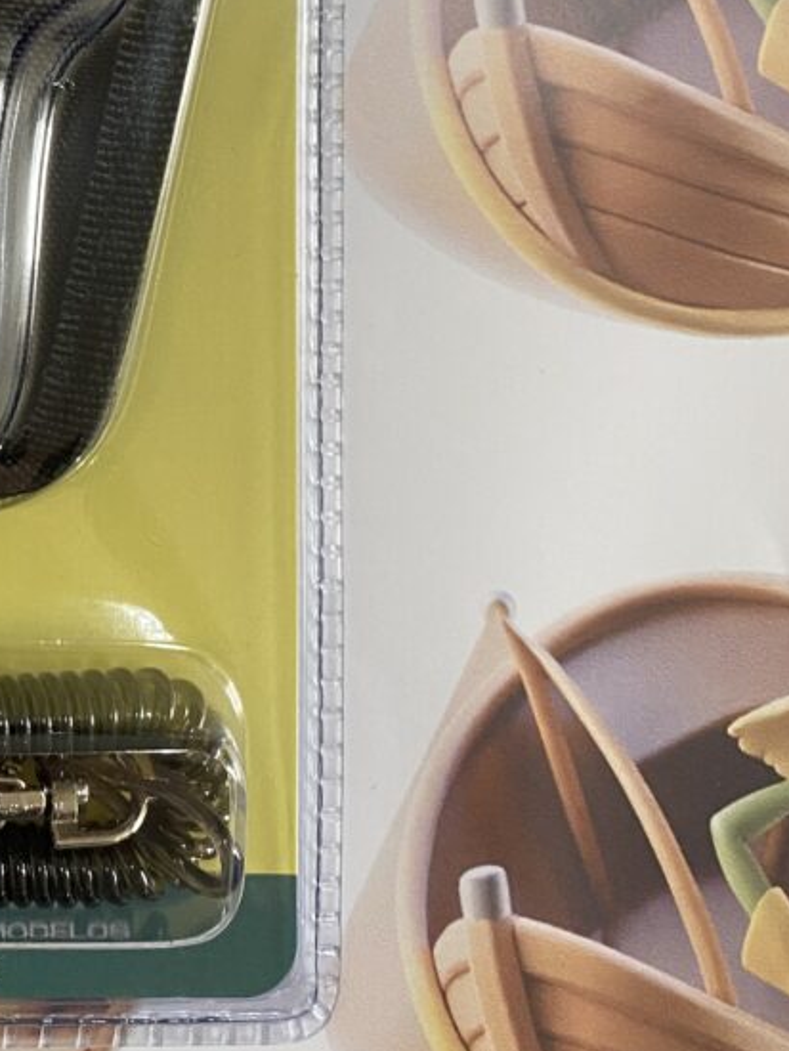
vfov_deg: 28.9
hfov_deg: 21.9
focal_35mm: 63
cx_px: -113
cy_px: 14
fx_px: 1913
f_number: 1.8
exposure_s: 1/60
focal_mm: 4.25
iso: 125
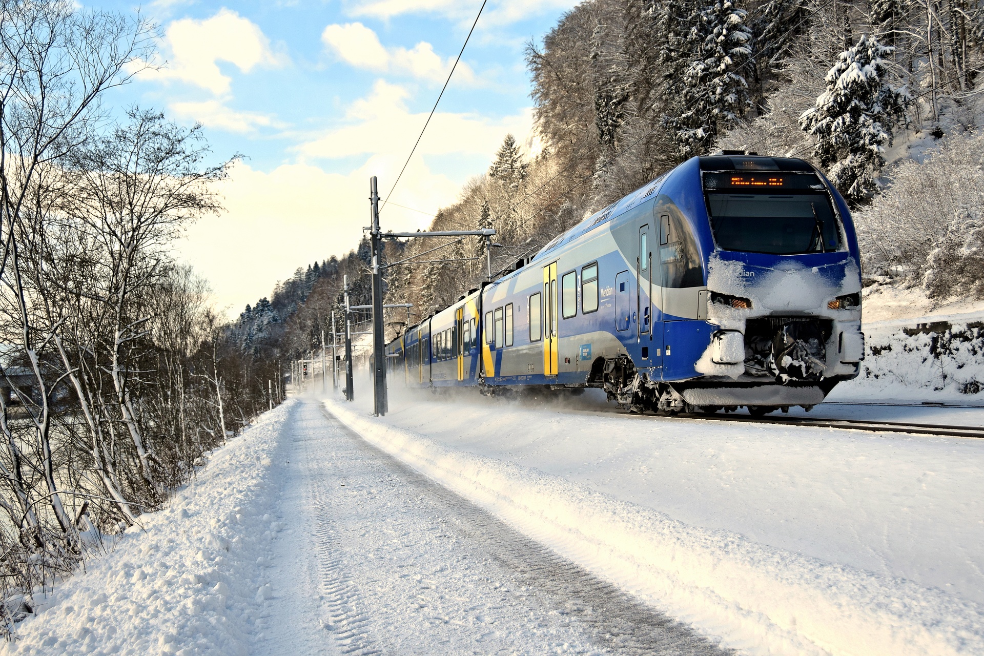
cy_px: 328
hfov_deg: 41.1
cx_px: 492
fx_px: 1312
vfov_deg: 28.1
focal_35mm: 48
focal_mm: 32
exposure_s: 1/1600
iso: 400
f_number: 6.3
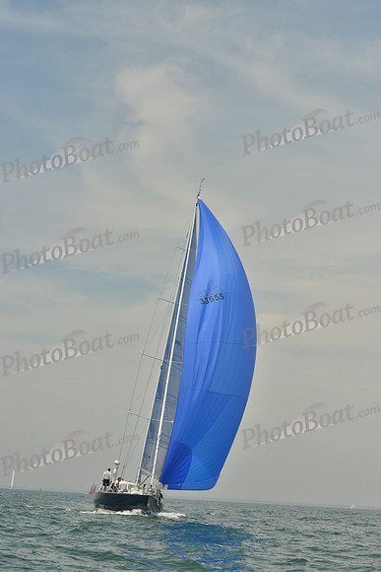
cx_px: 190
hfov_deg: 19.5
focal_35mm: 70
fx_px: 1111
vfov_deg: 28.8
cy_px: 286
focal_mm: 70
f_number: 10
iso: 280
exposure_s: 1/1250
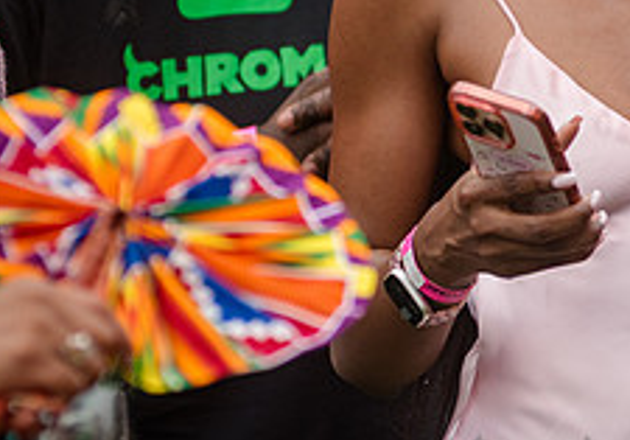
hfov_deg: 3.2
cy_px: 76
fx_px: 11114
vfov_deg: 2.3
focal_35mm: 626
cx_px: 542
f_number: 4
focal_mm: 200
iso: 1000
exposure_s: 1/640
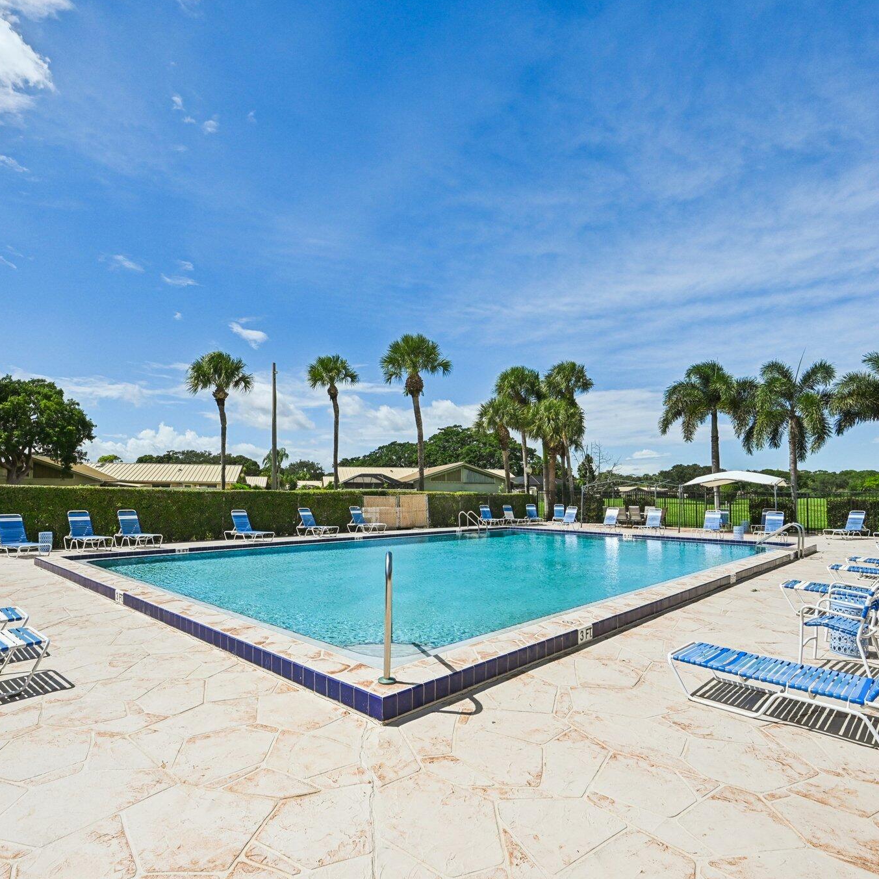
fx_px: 517
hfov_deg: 80.5
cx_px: 401
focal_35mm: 18
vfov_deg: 80.7
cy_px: 439
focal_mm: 14
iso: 800
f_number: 8
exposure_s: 1/5000
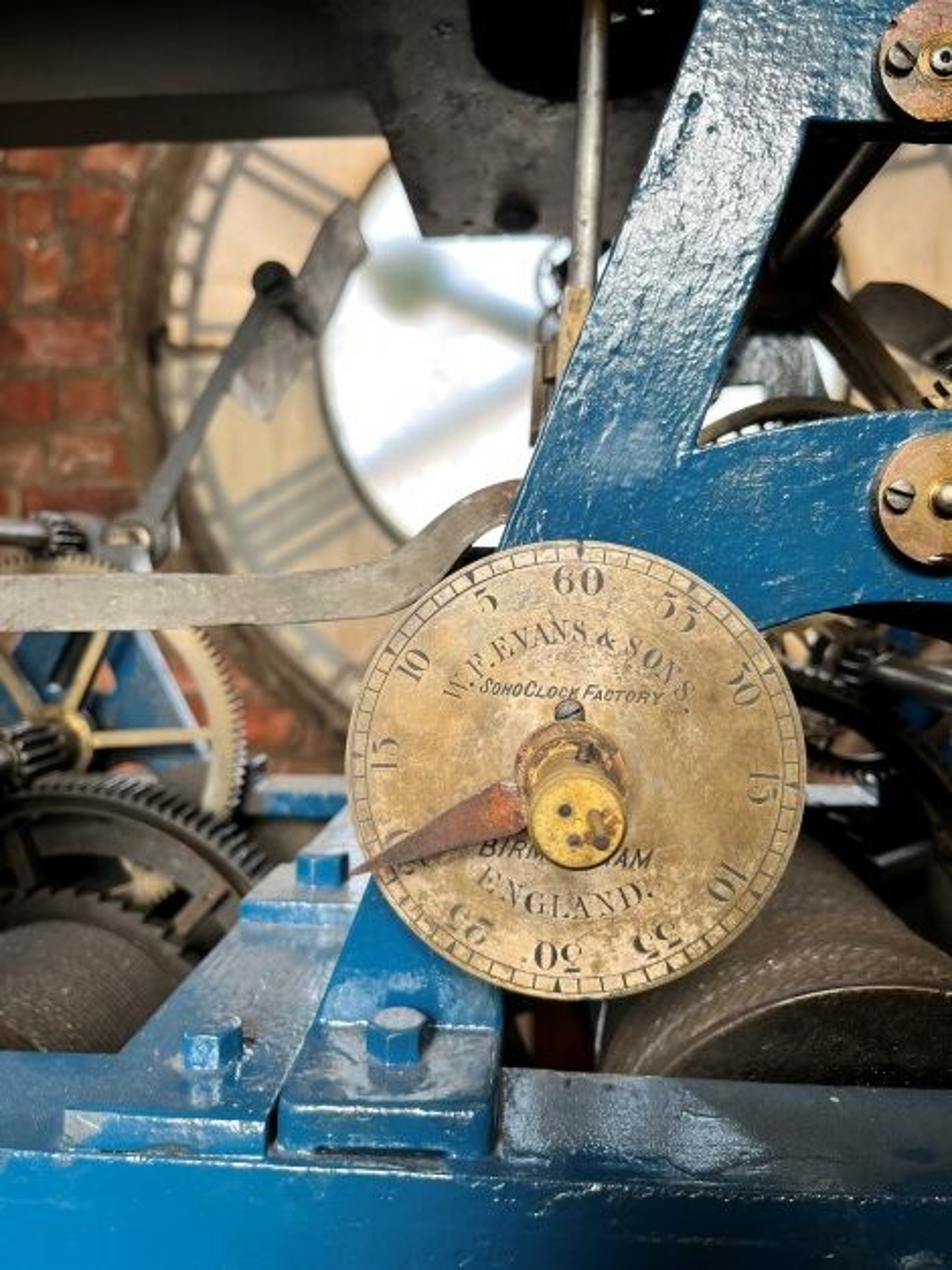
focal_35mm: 26
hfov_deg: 53.0
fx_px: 954
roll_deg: -0.4
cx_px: 476
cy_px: 635
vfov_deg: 67.3
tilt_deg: -2.7
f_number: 1.6
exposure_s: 1/121
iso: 50
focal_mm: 5.1
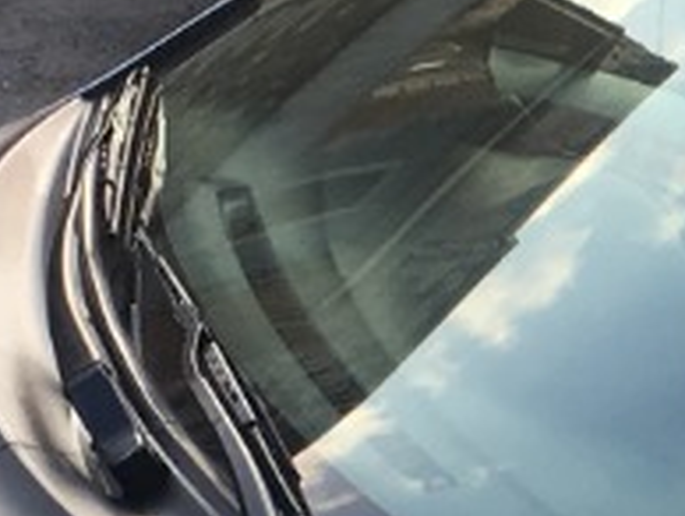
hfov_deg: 8.7
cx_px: 1402
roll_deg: -3.6
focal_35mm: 215
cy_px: 622
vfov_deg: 6.9
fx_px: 4260
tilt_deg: -19.4
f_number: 2.2
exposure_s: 1/381
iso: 25
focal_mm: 4.15
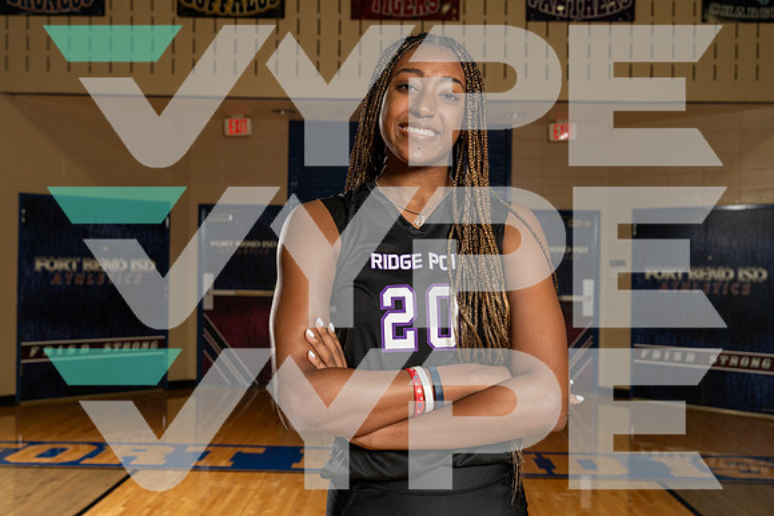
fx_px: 946
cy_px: 258
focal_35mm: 44
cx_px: 387
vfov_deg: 30.5
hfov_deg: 44.5
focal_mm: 44
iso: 500
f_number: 5.6
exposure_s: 1/250
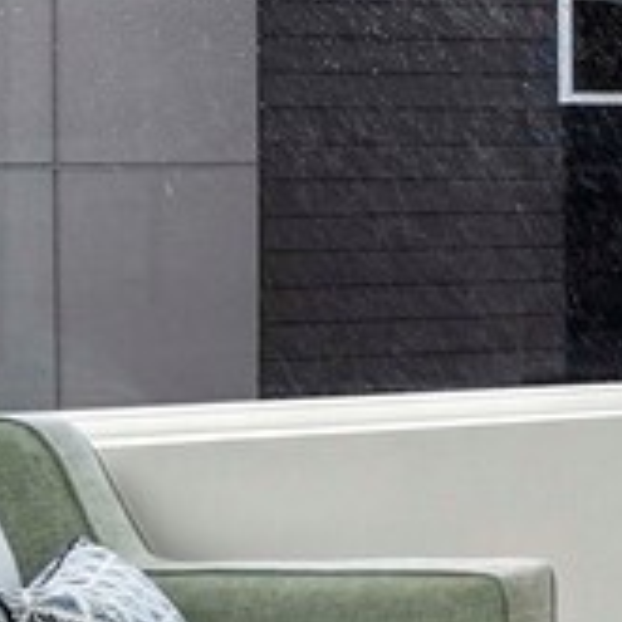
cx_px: 2326
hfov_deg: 8.9
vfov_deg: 16.5
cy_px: 149
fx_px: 2135
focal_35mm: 105
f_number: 8
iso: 1000
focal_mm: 12
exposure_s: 1/20
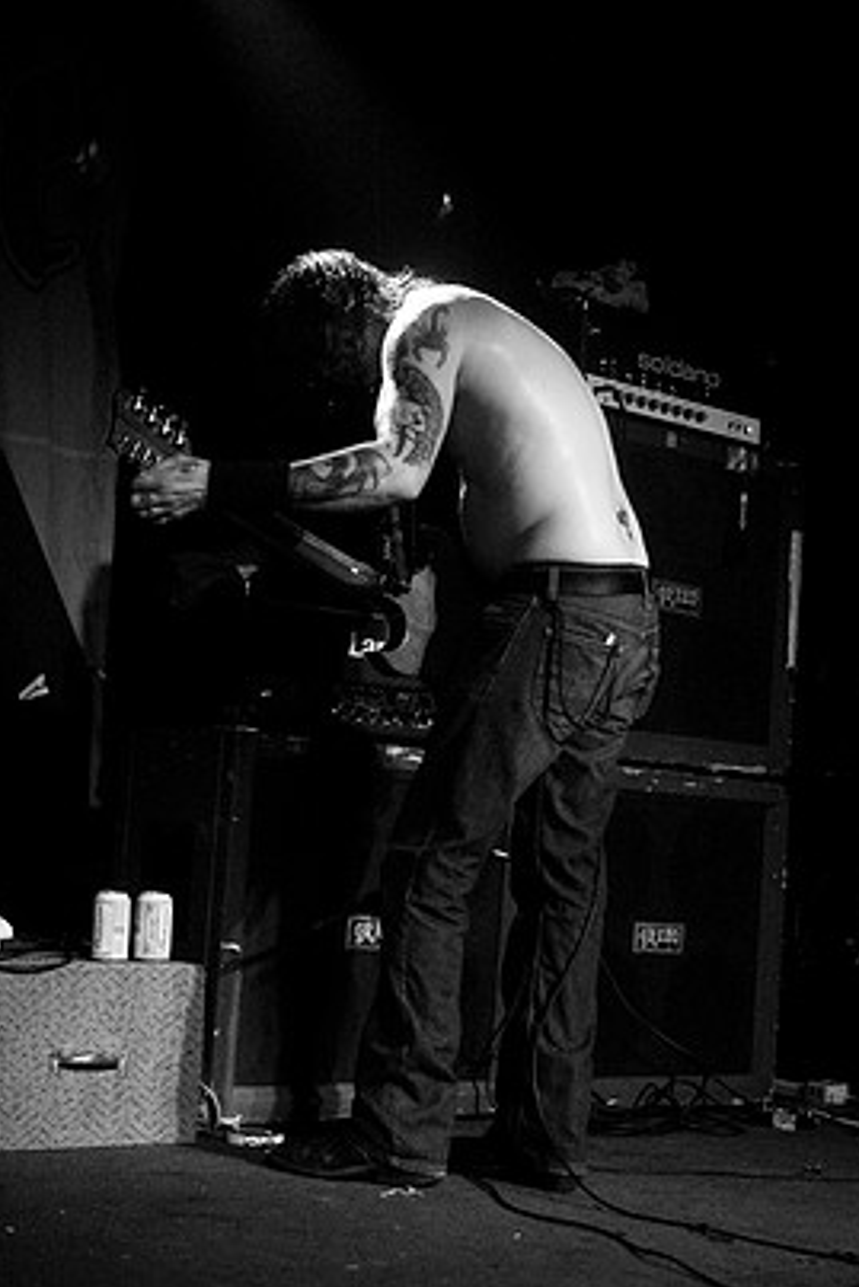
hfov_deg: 23.2
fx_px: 2094
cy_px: 703
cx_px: 439
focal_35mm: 59
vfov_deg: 34.1
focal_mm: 35
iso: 800
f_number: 2.8
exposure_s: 1/60
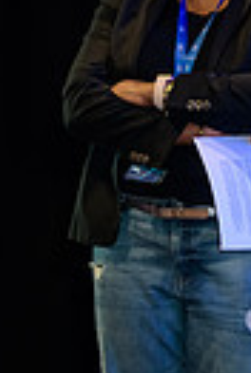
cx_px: 225
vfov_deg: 5.4
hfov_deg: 3.6
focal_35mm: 384
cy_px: 194
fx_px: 3995
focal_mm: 112
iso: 1600
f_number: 3.2
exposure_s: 1/200
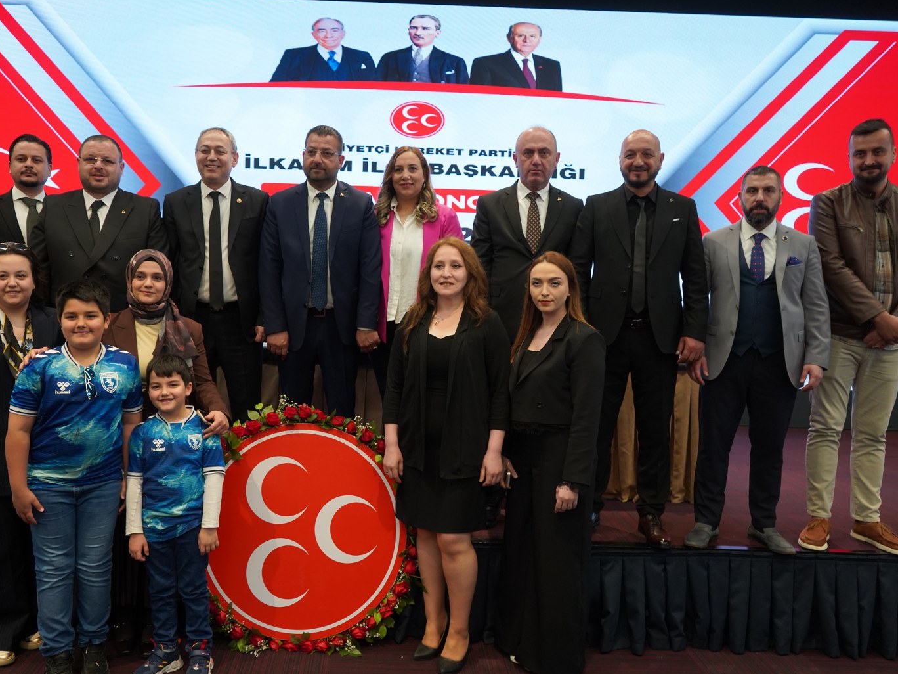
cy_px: 332
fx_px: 804
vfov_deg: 45.4
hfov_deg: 58.1
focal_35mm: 31
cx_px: 386
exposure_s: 1/160
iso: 2000
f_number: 4
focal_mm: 28
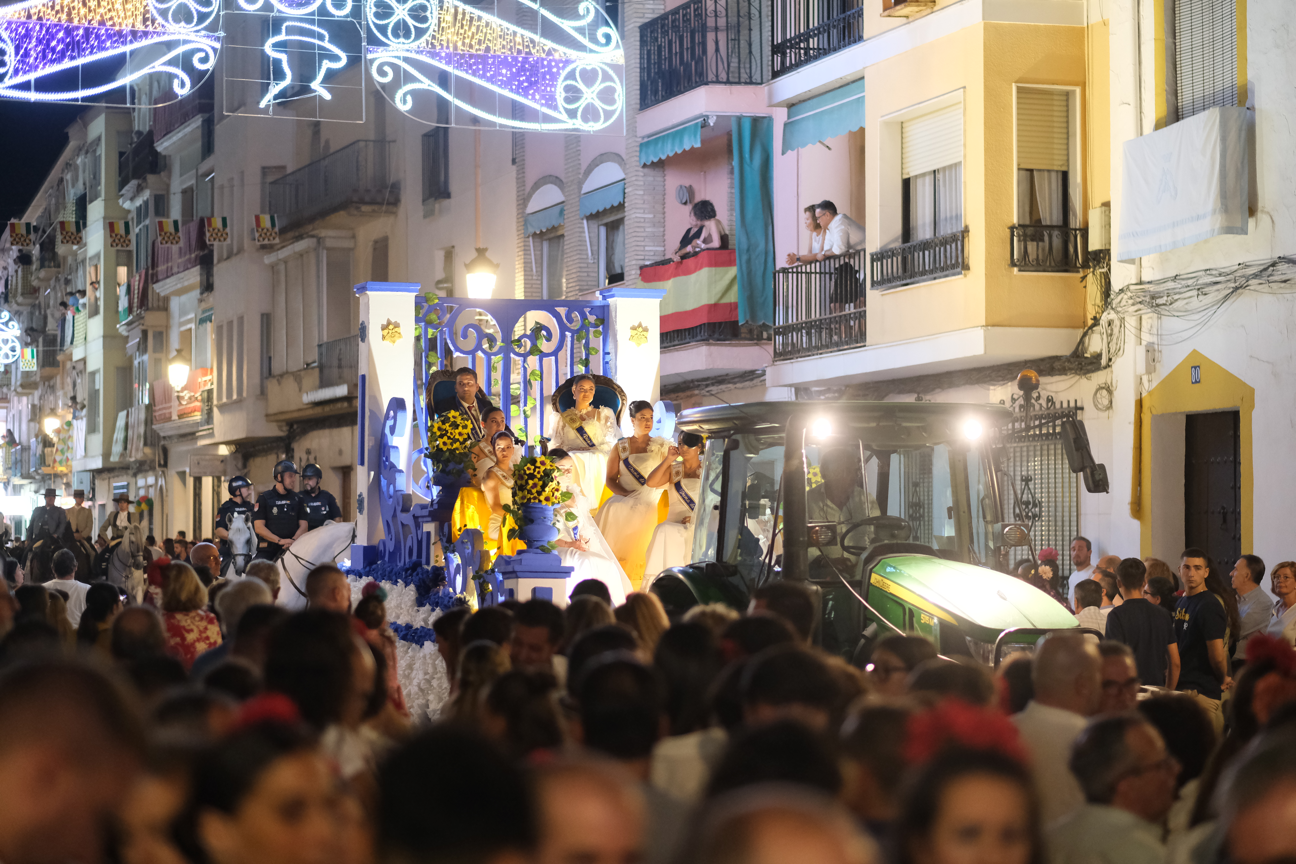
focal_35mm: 84
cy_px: 432
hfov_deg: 24.2
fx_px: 3024
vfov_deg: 16.3
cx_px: 648
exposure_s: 1/125
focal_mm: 56
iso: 2500
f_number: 1.4
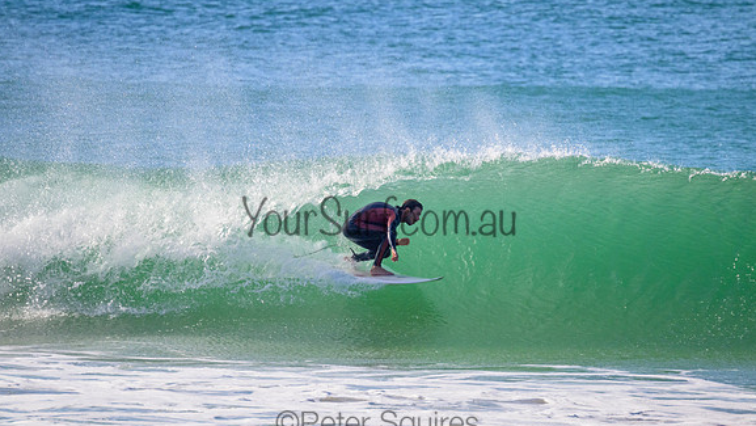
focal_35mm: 842
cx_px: 377
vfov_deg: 1.4
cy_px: 205
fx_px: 16884
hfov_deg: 2.6
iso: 1600
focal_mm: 800
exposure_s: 1/2000
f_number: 11
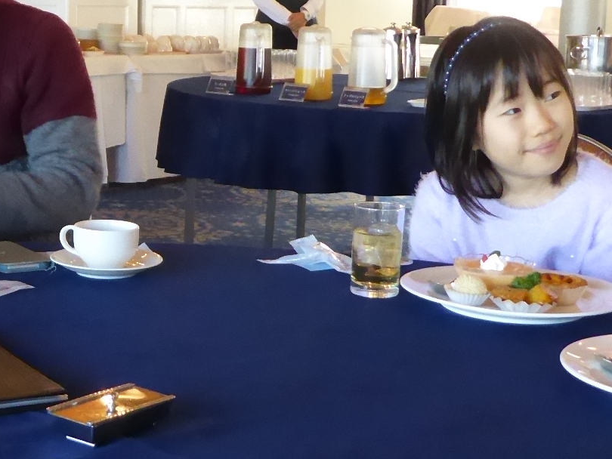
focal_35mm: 79
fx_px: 1397
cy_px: 193
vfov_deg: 18.7
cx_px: 116
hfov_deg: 24.3
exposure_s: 1/60
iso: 800
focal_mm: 4.3
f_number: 3.3
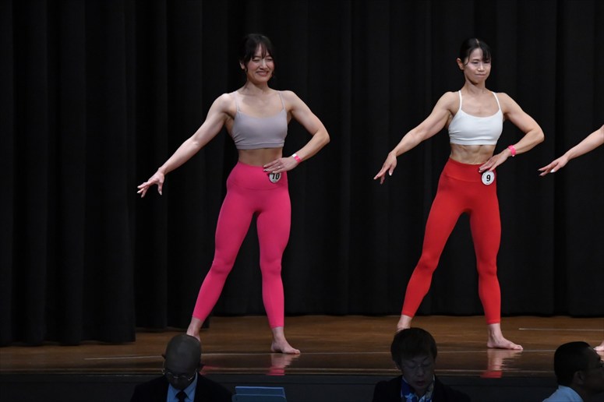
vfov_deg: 6.1
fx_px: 3773
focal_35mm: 225
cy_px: 201
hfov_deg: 9.2
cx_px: 302
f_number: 5.6
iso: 5000
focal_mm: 150
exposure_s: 1/400
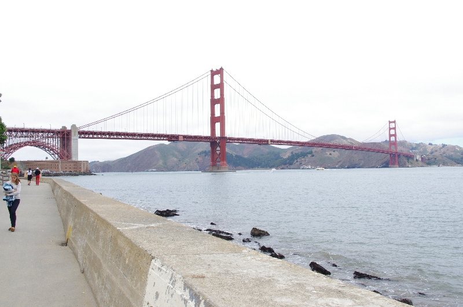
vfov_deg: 42.2
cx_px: 232
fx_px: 398
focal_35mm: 31
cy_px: 154
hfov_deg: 60.4
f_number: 14
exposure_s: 1/250
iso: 800
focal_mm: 21.25
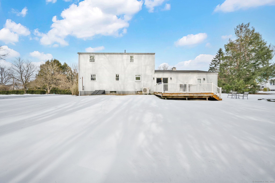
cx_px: 138
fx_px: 107
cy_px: 92
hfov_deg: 104.3
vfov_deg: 81.2
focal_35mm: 14
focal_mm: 14
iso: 250
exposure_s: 1/800
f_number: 9
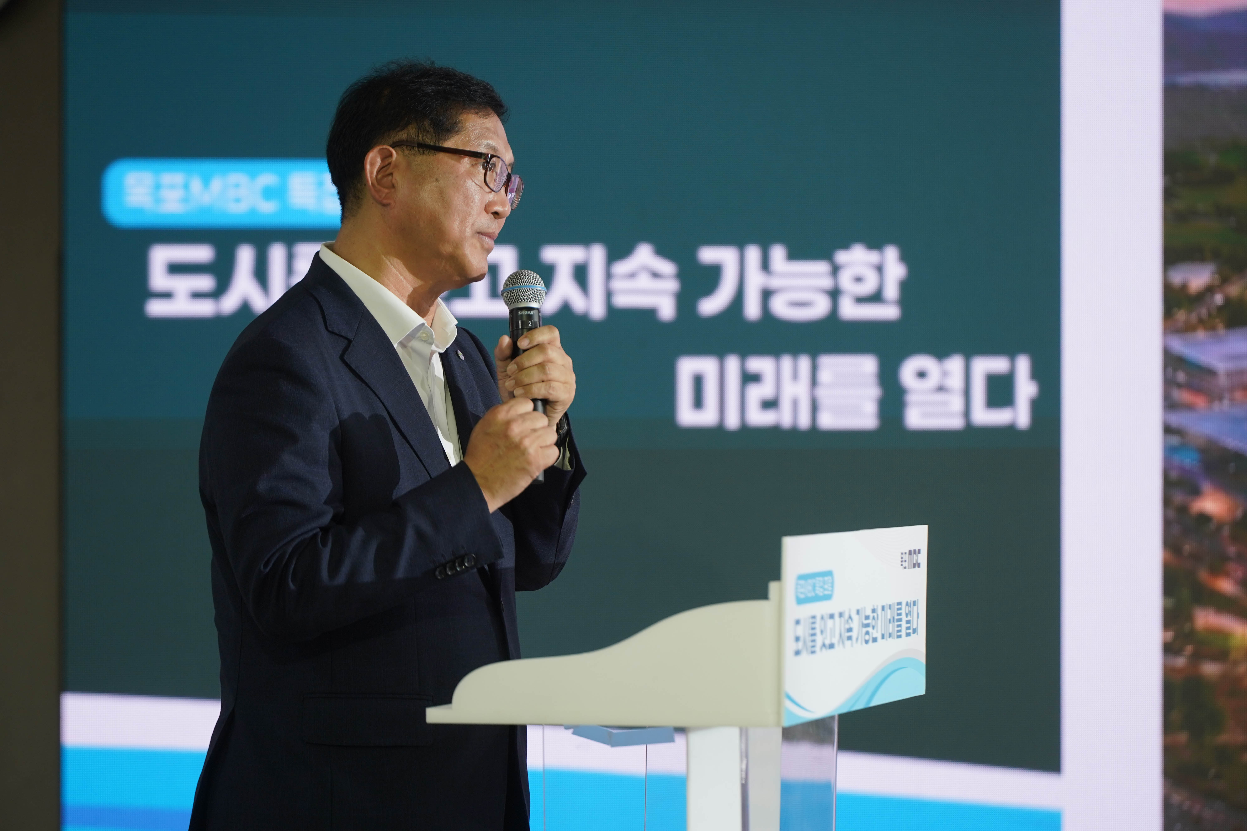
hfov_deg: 11.4
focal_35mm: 180
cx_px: 624
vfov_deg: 7.6
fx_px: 6235
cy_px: 416
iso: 500
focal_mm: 180
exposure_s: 1/160
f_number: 4
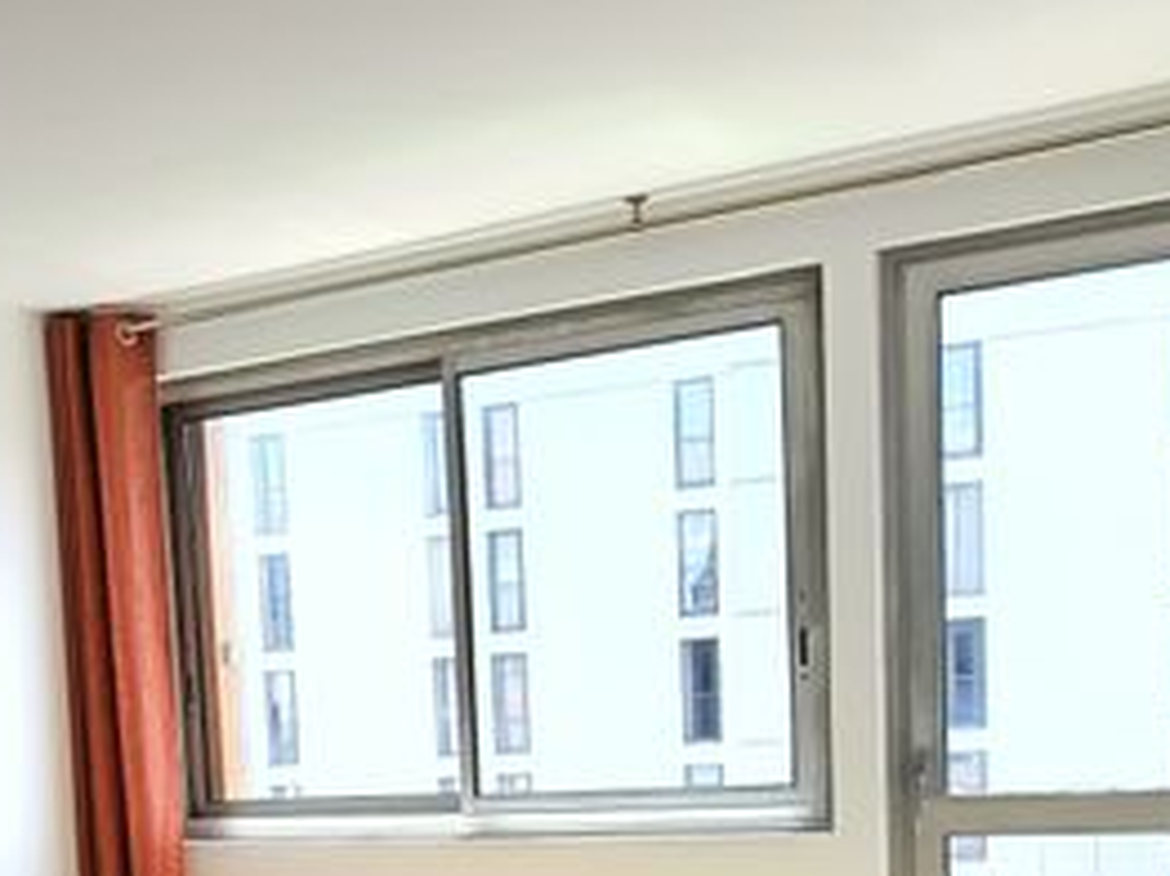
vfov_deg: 25.0
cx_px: 134
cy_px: 912
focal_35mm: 55
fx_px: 1857
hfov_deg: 33.3
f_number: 1.75
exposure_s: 1/100
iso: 169
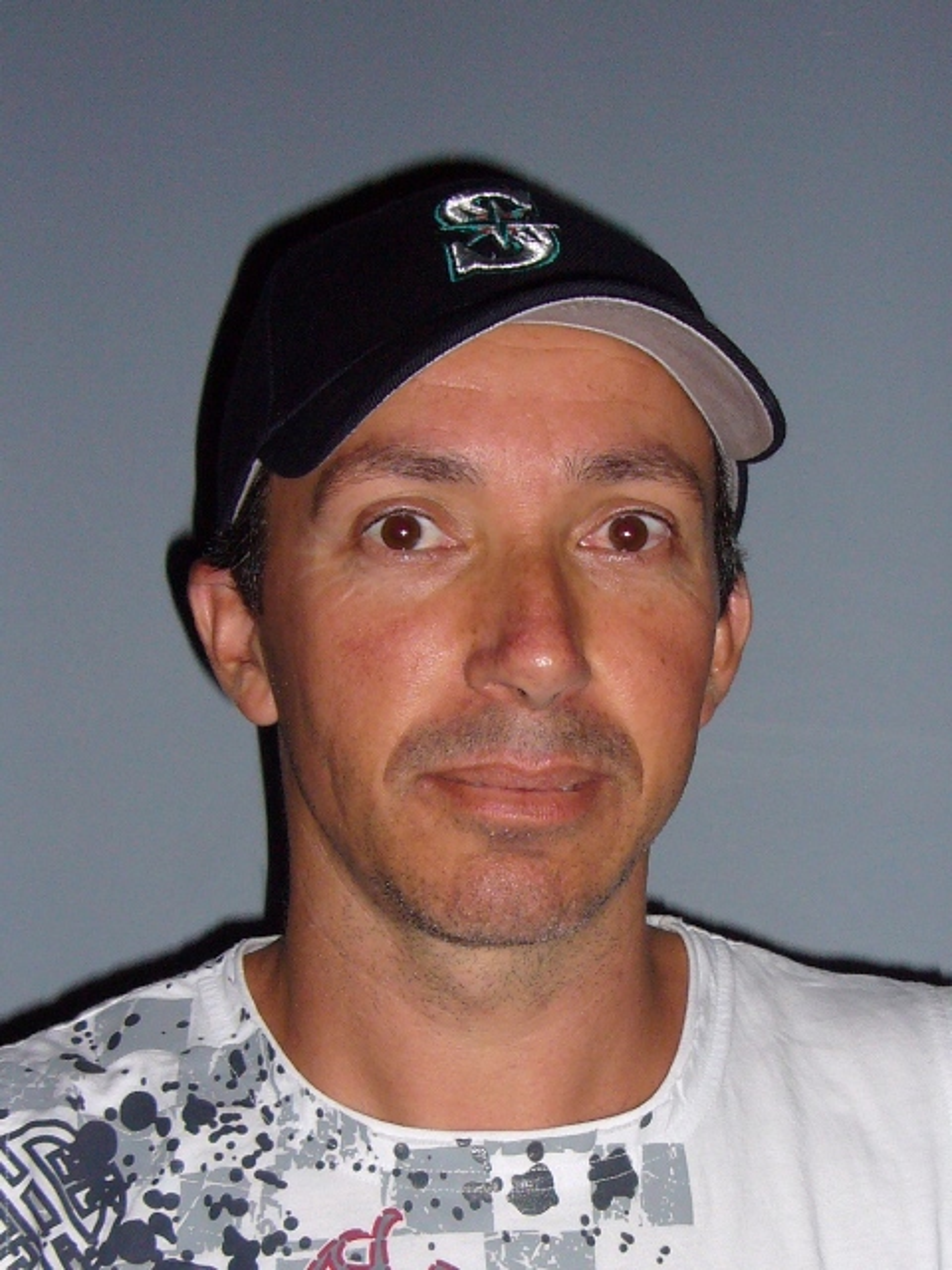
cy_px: 635
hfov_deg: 42.9
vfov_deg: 55.4
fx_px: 1210
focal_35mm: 33
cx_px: 476
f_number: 3
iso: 100
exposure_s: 1/30
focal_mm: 5.4
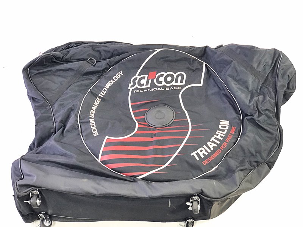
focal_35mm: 52
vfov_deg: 28.0
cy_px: 114
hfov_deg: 36.8
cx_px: 152
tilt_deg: -66.2
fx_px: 455
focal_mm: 6
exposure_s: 1/14
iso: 160
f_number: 2.4
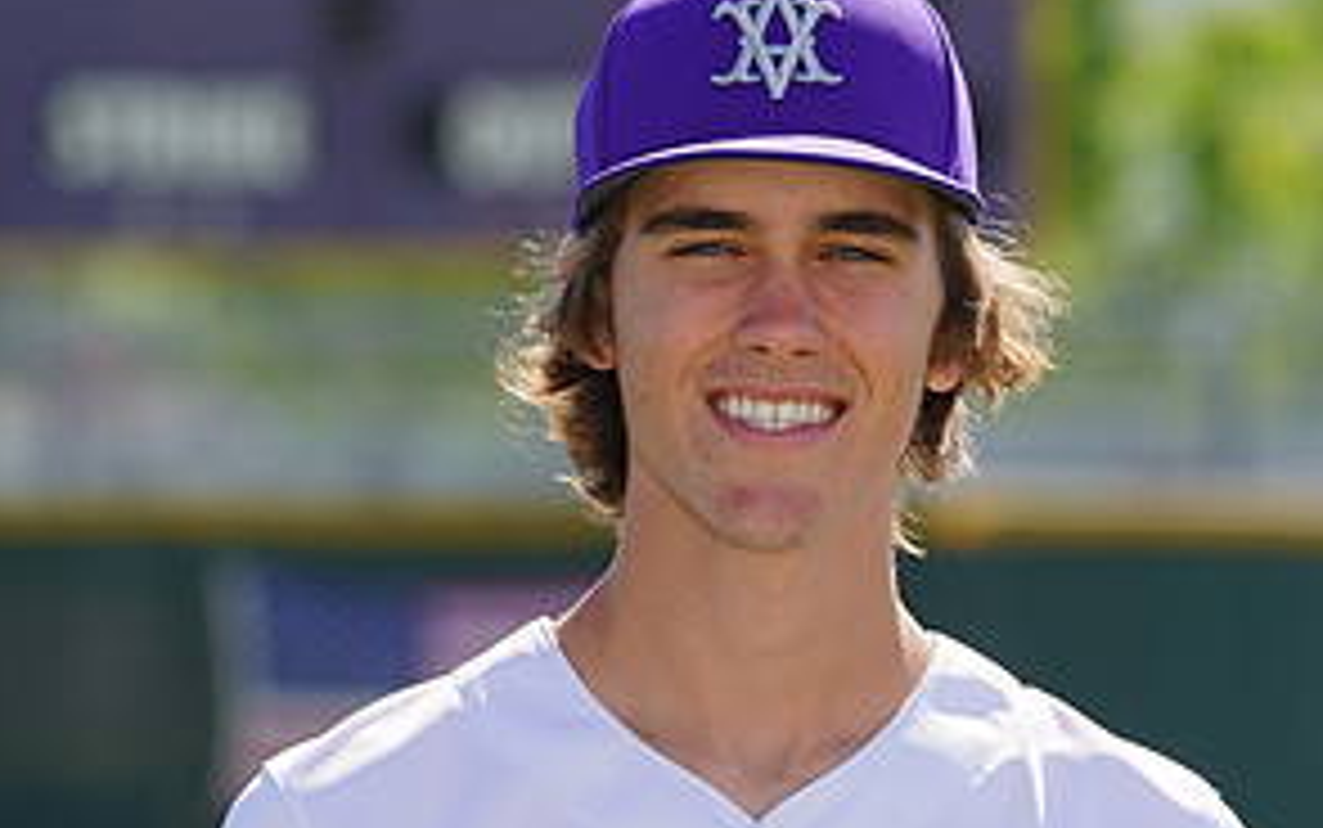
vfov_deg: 2.5
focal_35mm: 532
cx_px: 716
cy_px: 1026
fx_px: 19189
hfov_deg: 3.9
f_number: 8
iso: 100
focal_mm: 265
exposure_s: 1/250
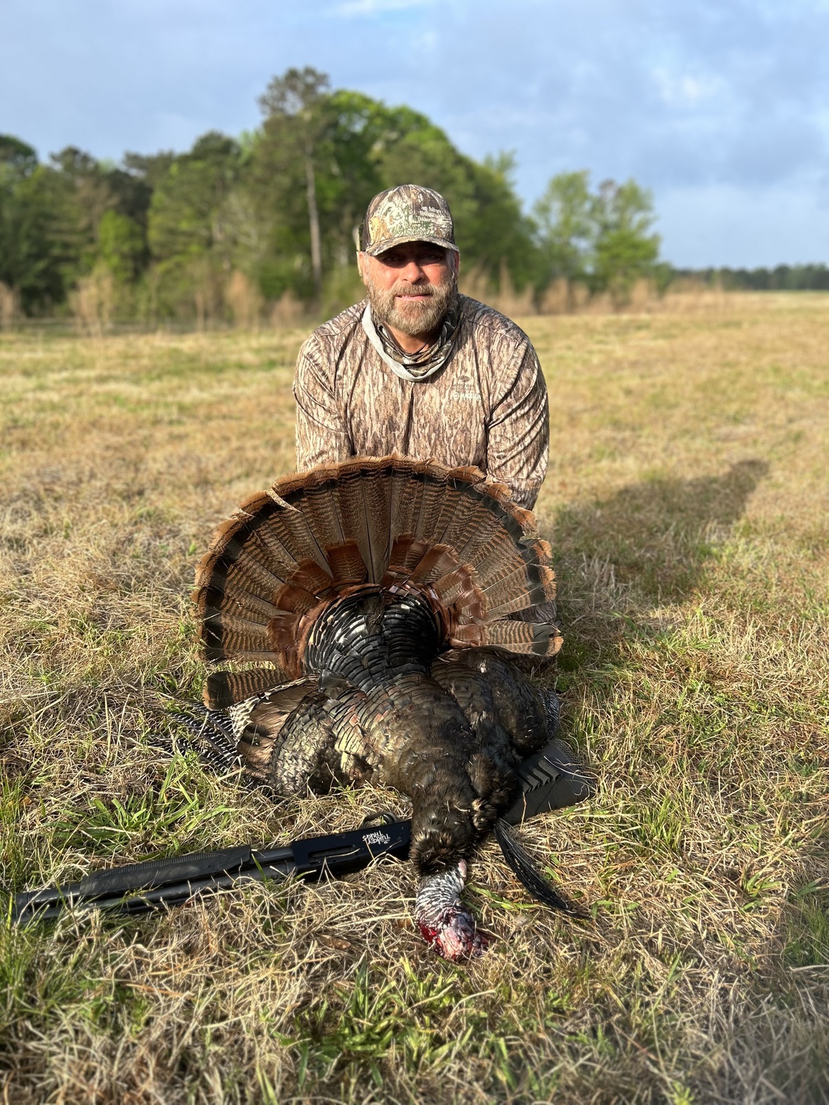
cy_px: 552
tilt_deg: -17.9
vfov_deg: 67.3
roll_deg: -0.3
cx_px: 414
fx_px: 830
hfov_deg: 53.1
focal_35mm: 26
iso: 50
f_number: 1.5
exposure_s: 1/1326
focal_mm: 5.7
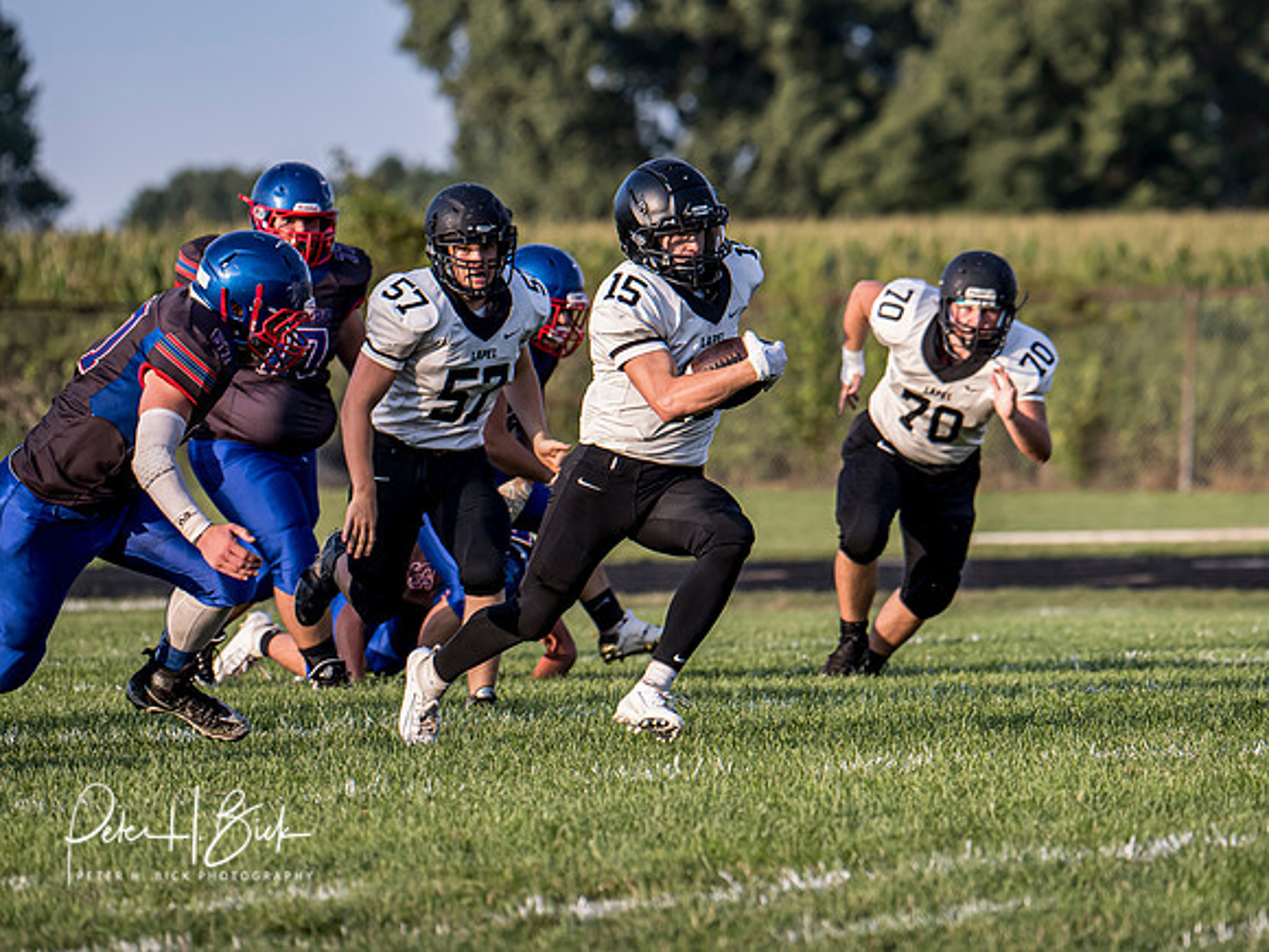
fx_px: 14700
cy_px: 476
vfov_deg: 3.7
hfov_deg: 4.9
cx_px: 634
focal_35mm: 401
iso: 500
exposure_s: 1/1600
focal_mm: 200
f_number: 4
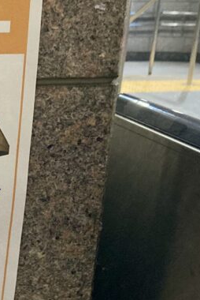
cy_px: 302
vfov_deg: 20.1
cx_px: -147
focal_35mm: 98
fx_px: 815
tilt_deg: -23.4
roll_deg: -0.8
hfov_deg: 12.8
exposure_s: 1/35
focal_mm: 3.99
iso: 320
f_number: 1.8
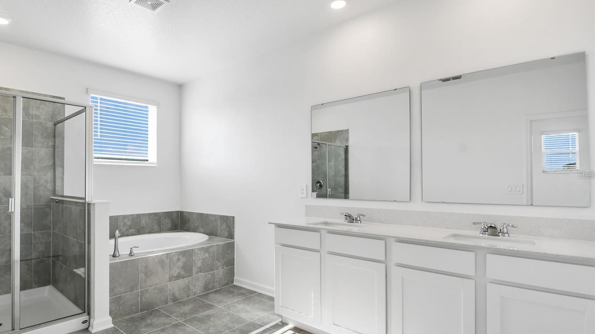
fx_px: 300
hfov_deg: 89.1
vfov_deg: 58.3
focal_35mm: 19
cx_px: 260
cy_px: 175
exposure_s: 1/25
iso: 100
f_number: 7.1
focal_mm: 10
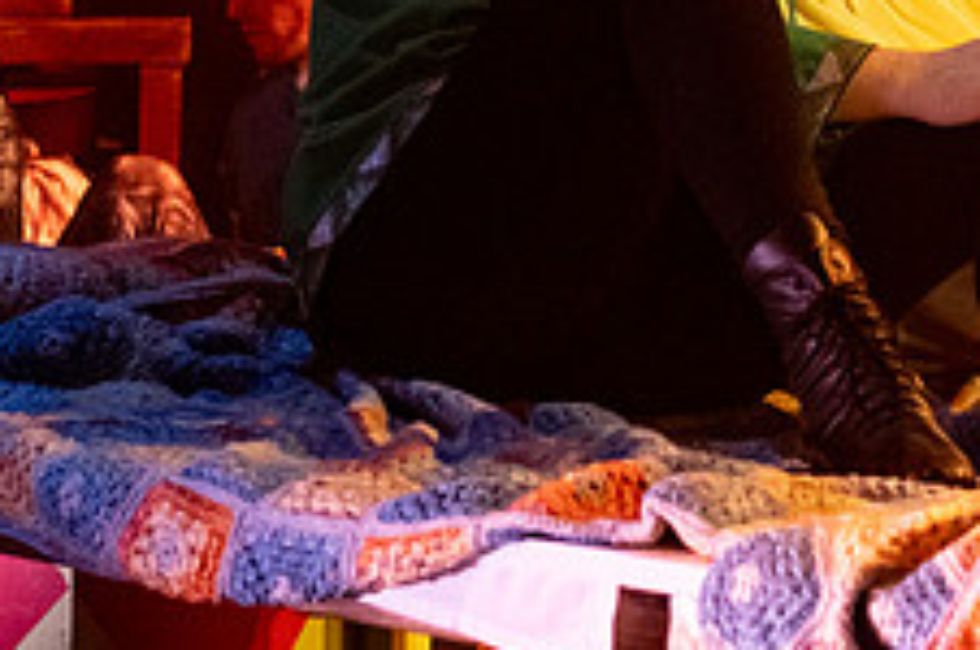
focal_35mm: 191
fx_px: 5192
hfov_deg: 10.8
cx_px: 777
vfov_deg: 7.1
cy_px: -312
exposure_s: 1/250
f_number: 2.5
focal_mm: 35
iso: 2000
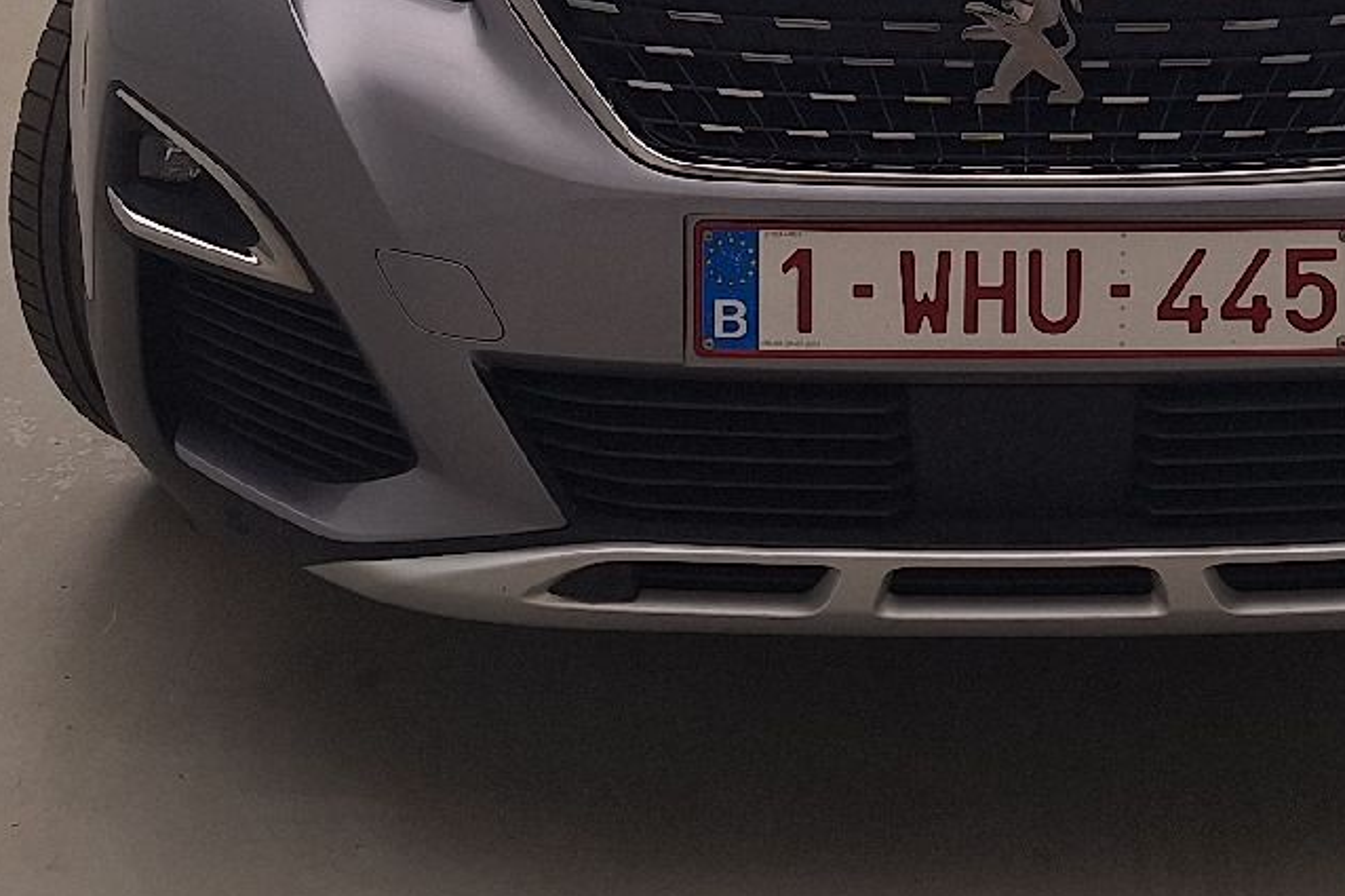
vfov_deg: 17.2
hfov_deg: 27.6
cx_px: 1033
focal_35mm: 72
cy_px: -409
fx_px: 2689
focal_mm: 5.54
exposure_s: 1/218
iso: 40
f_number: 1.8
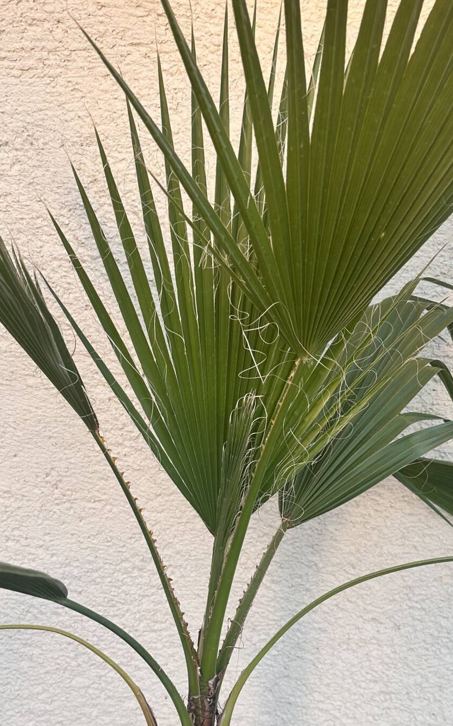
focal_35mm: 48
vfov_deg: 41.4
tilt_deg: -12.0
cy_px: 471
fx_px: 948
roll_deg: +0.4
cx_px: 237
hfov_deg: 26.9
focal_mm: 6.86
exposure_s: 1/448
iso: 80
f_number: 1.78
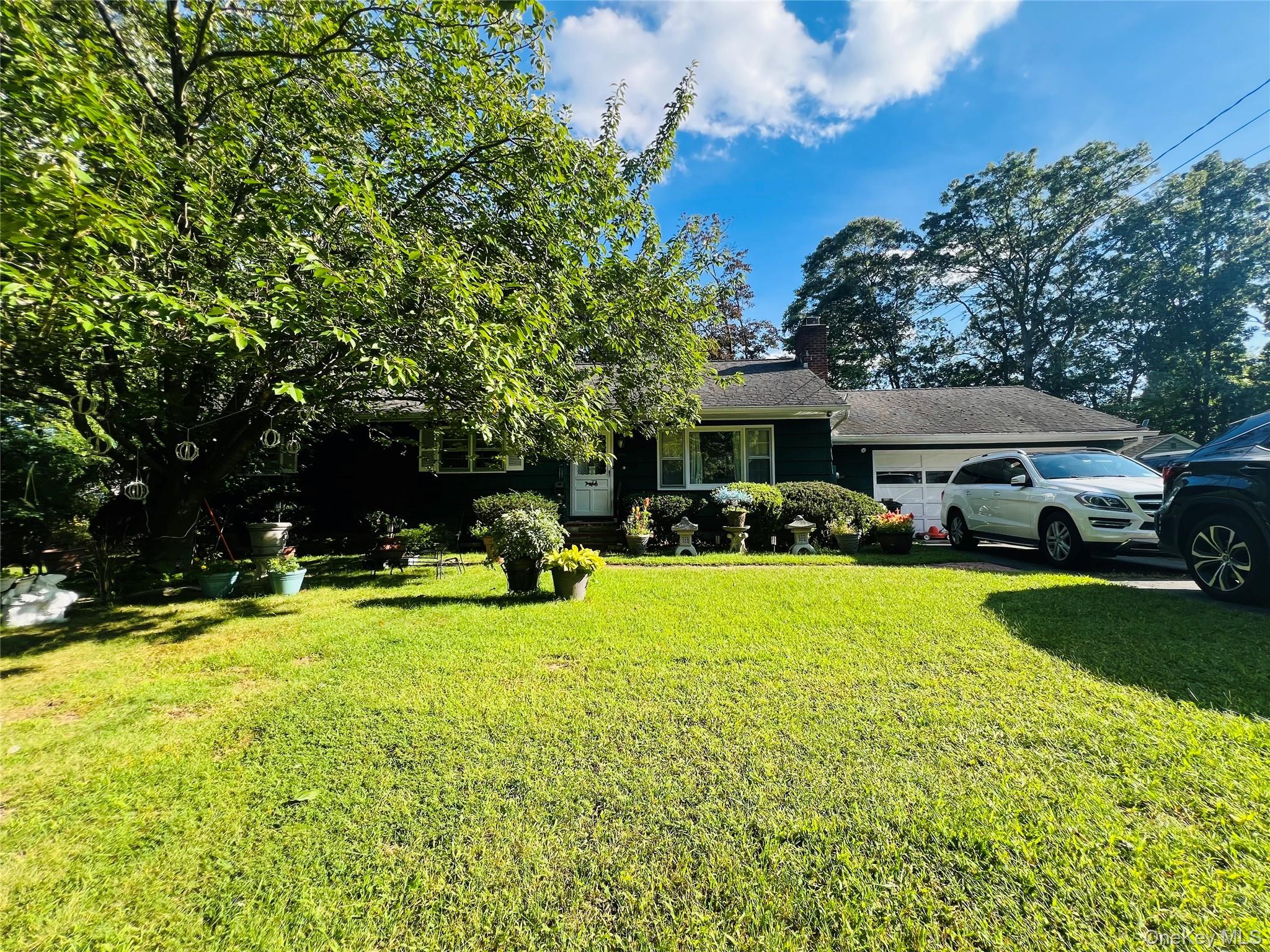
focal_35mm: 13
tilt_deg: +3.2
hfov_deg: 106.2
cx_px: 635
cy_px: 476
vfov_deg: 89.9
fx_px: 477
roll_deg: +0.7
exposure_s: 1/426
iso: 32
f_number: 1.8
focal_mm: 1.57
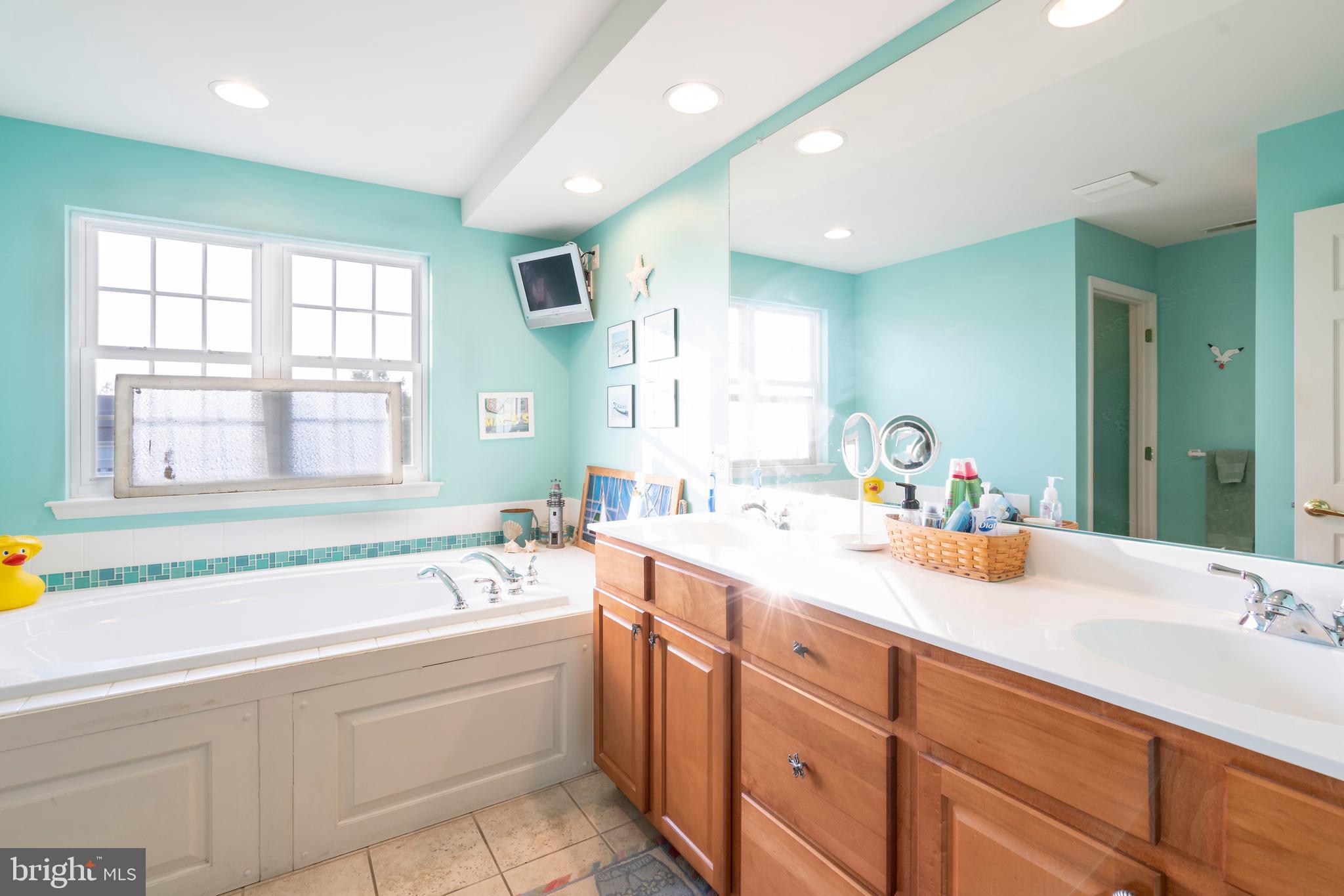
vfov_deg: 73.7
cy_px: 448
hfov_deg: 96.7
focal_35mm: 16
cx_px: 672
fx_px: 597
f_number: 8
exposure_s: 1/125
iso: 400
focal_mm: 16
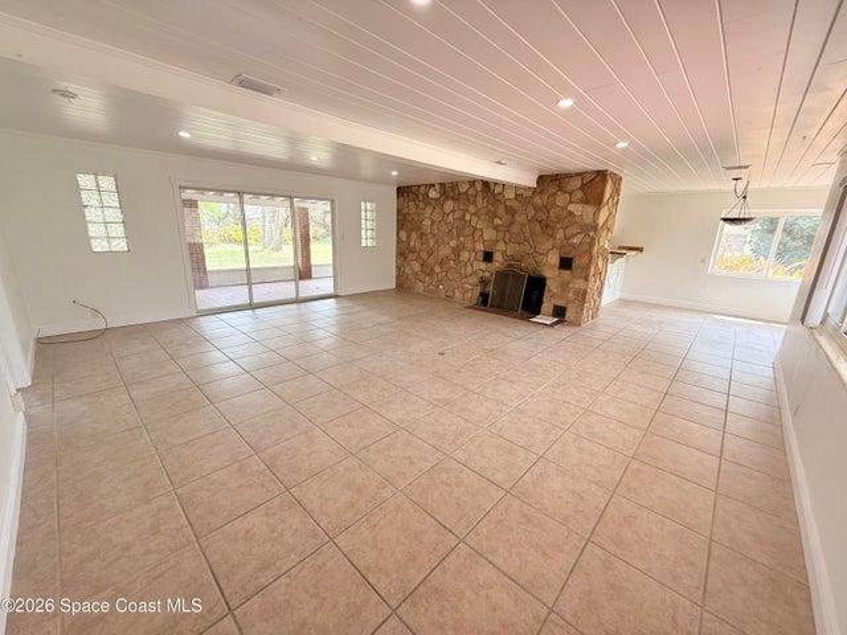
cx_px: 424
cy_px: 318
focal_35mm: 14
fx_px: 343
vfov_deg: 85.7
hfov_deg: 102.1
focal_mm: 2.22
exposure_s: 1/101
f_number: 2.2
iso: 80
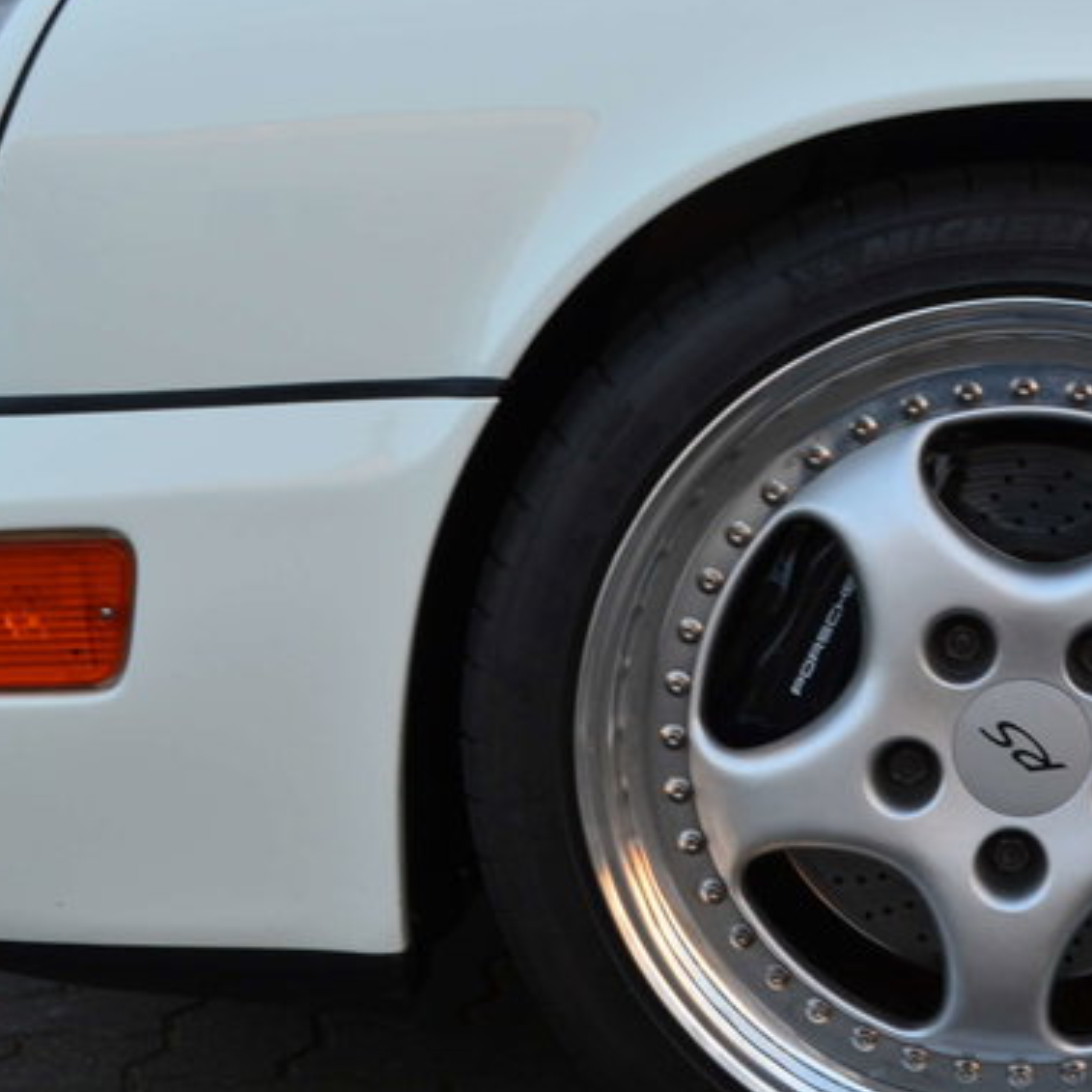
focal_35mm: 83
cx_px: 797
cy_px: 581
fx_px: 2962
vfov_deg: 20.9
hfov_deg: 20.7
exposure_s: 1/50
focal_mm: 32
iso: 400
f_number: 10
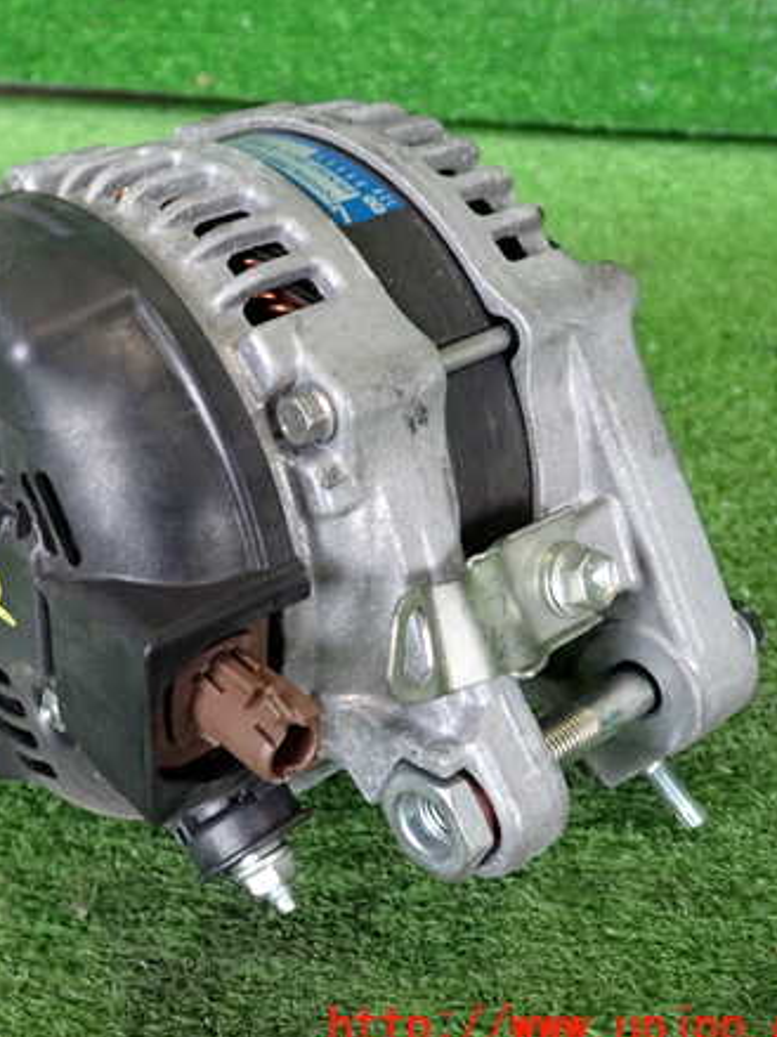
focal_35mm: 41
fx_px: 1228
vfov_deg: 45.8
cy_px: 527
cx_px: 154
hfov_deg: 34.1
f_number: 2.3
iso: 200
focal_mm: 5.4
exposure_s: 1/30
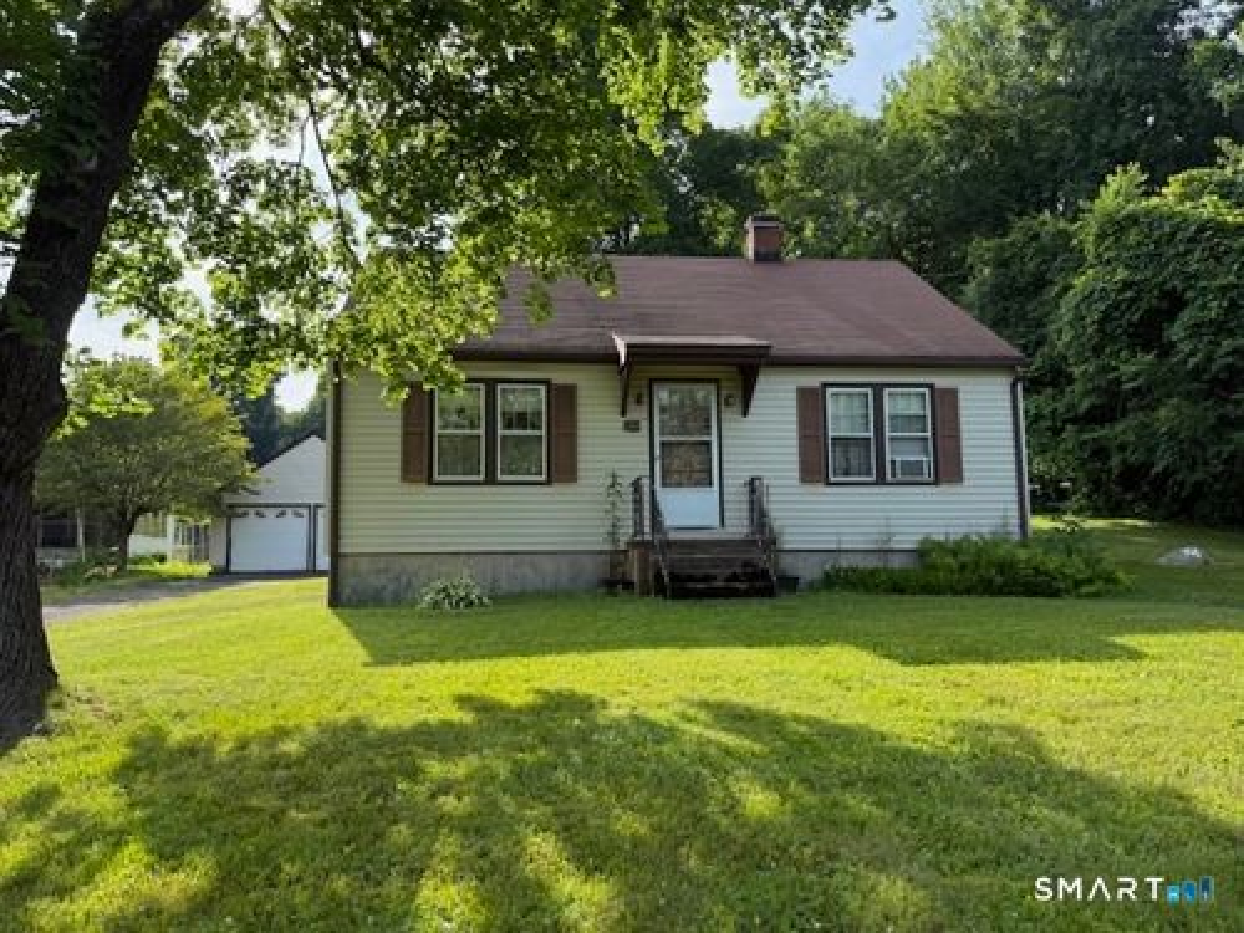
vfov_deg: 56.8
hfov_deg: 71.6
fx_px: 862
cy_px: 466
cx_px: 622
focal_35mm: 24
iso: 100
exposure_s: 1/1464
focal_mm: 6.76
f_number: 1.78
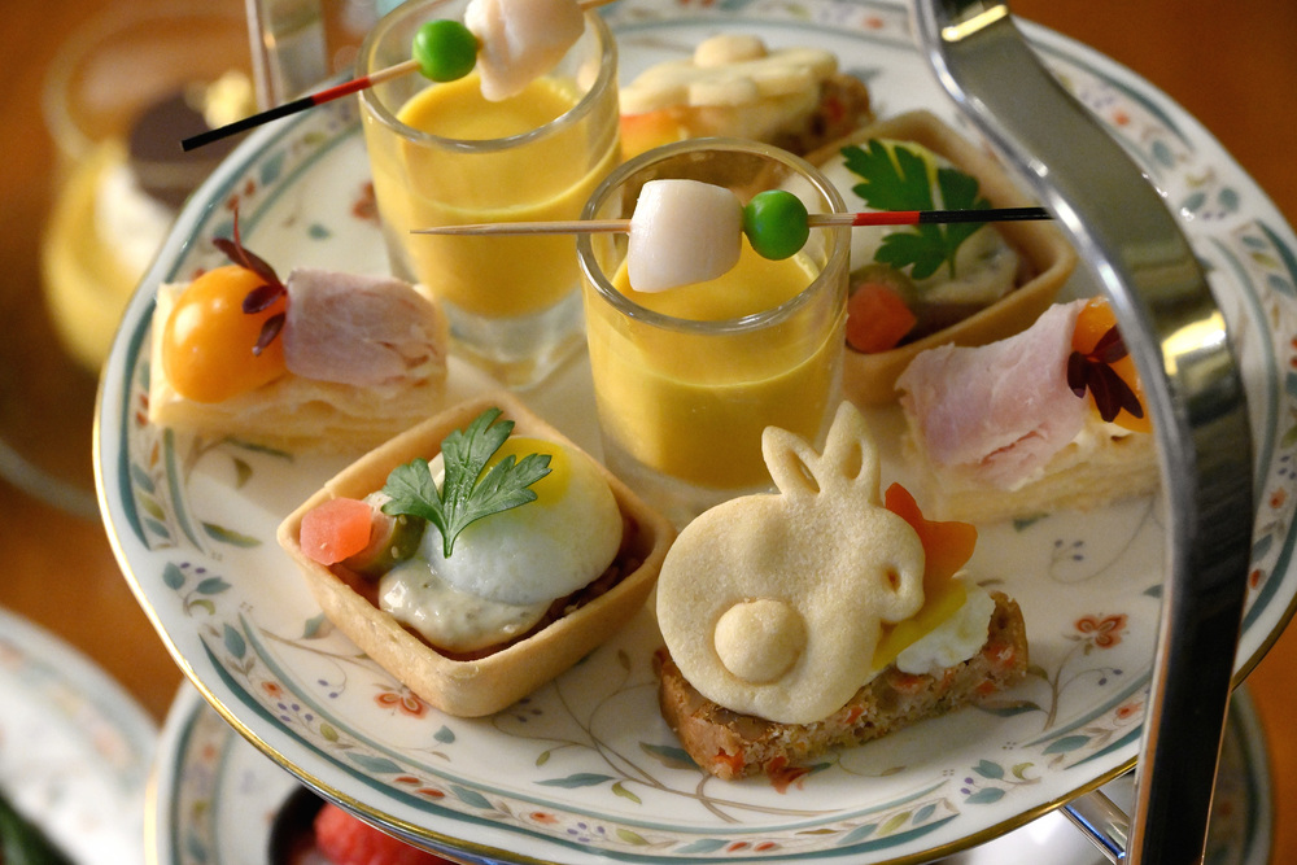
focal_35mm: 104
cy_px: 432
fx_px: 3729
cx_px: 648
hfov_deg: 19.7
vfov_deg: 13.2
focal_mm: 69
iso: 3200
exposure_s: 1/60
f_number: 7.1
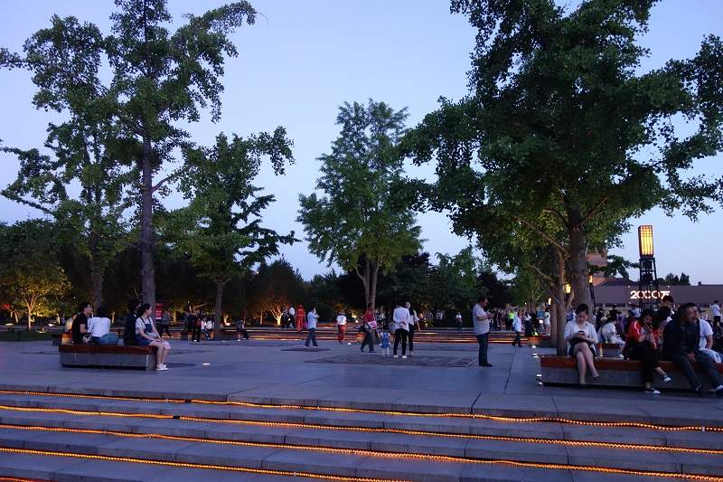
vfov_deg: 46.4
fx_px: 562
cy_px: 241
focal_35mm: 28
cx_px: 362
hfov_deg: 65.5
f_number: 1.8
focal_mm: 10.4
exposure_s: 1/200
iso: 800
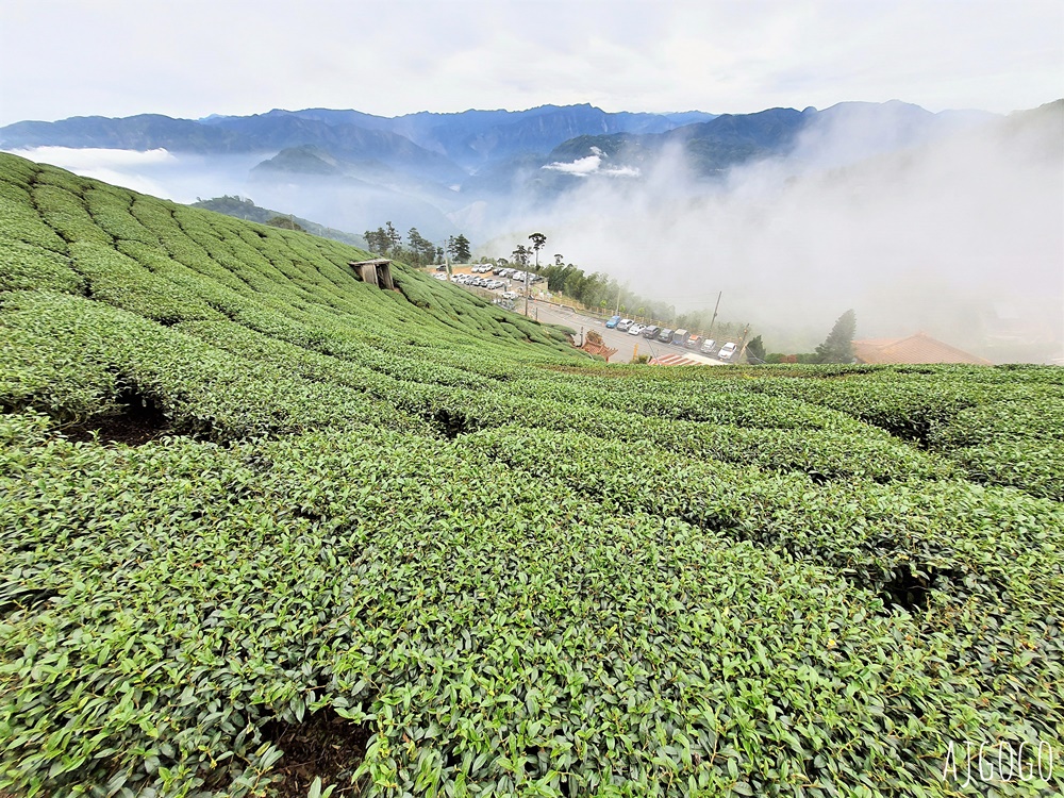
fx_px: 400
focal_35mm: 13
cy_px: 399
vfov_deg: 89.9
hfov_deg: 106.2
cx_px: 532
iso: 50
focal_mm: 1.74
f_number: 2.2
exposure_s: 1/469
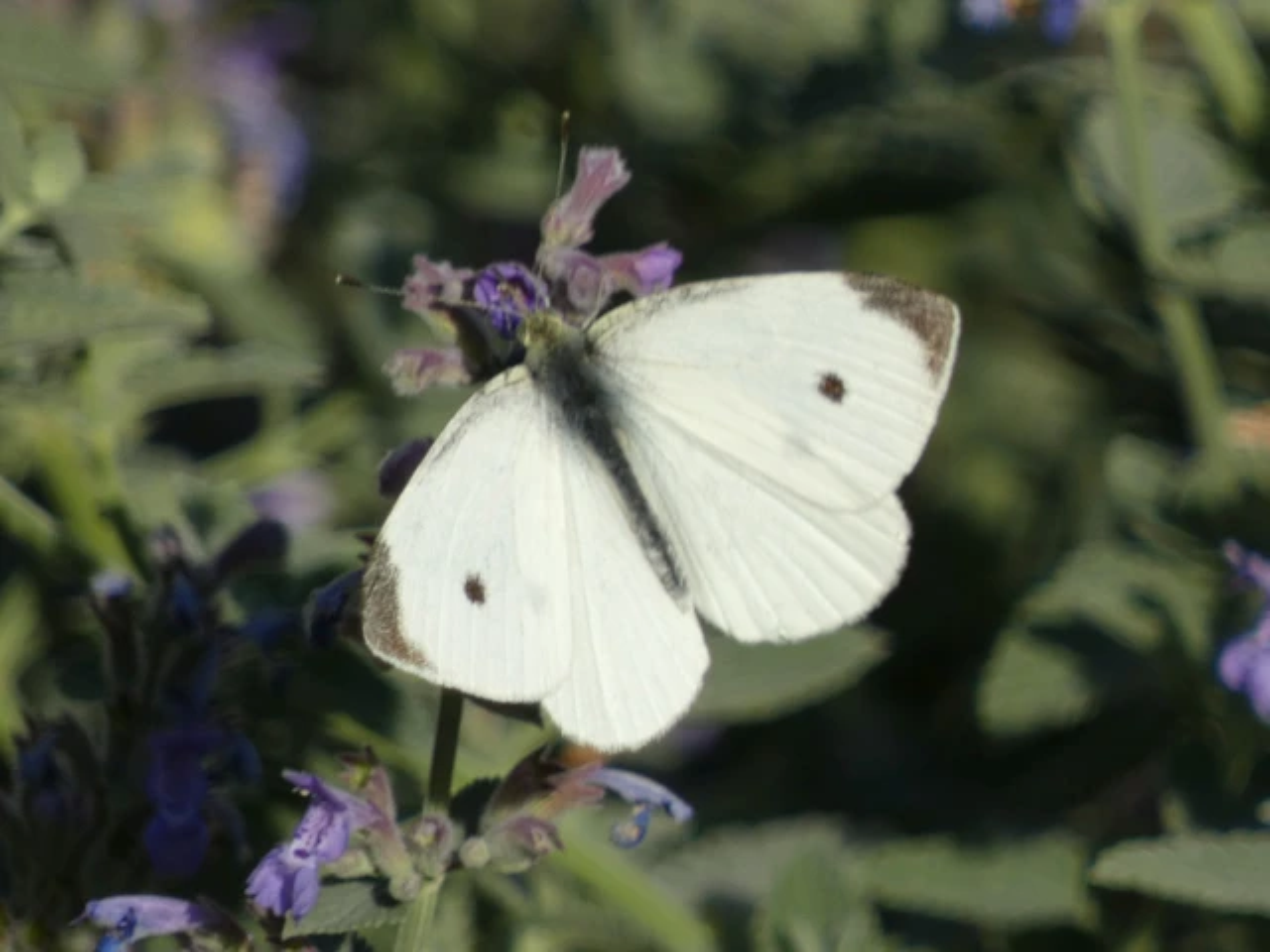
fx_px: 44026
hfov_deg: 1.7
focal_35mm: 1200
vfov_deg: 1.2
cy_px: 476
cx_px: 635
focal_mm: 215
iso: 80
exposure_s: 1/200
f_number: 5.9
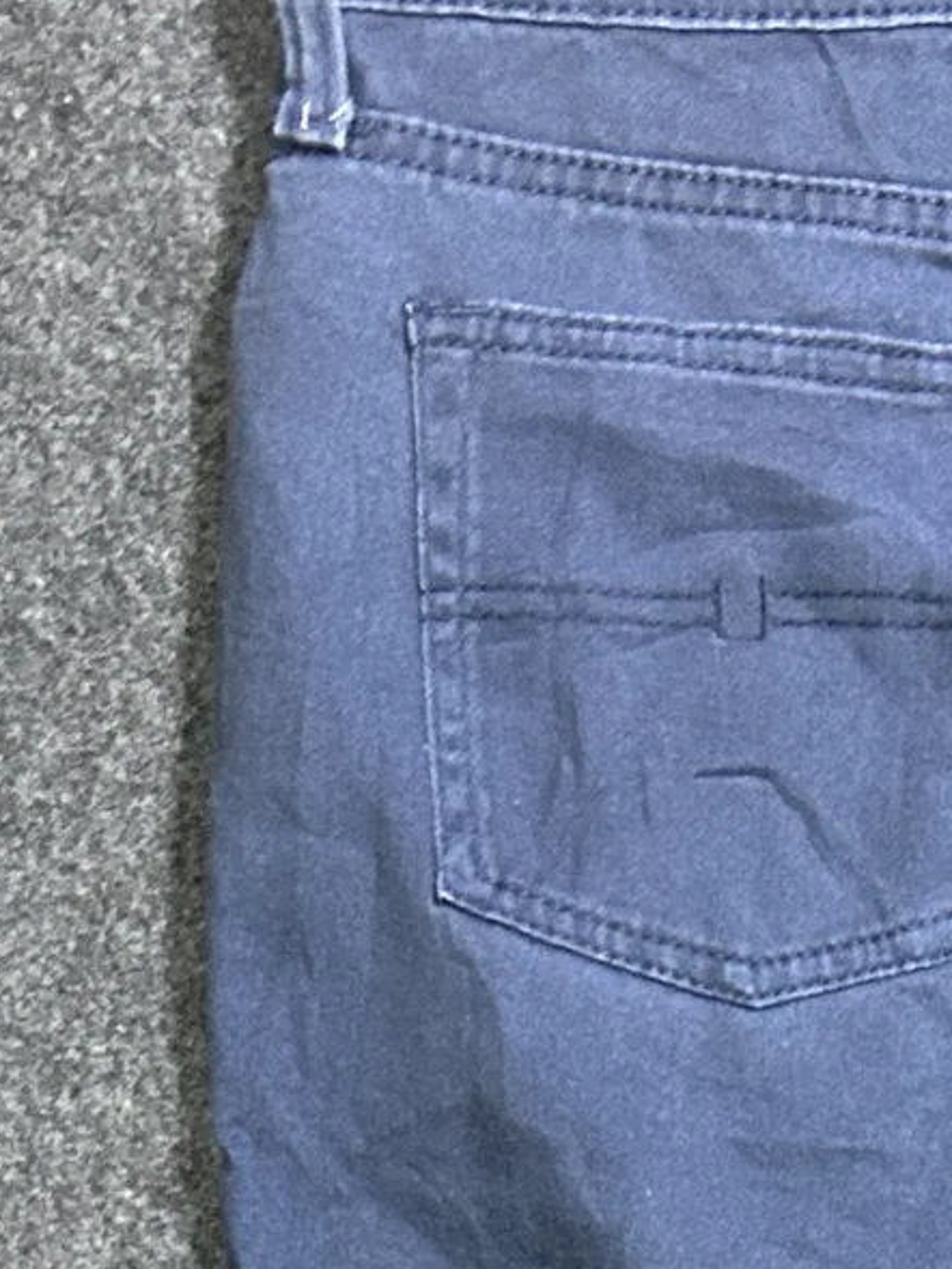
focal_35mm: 113
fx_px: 4142
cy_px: 2286
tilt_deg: -61.9
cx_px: 1331
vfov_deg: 15.1
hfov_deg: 12.6
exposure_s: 1/33
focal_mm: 5.7
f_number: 1.5
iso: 500
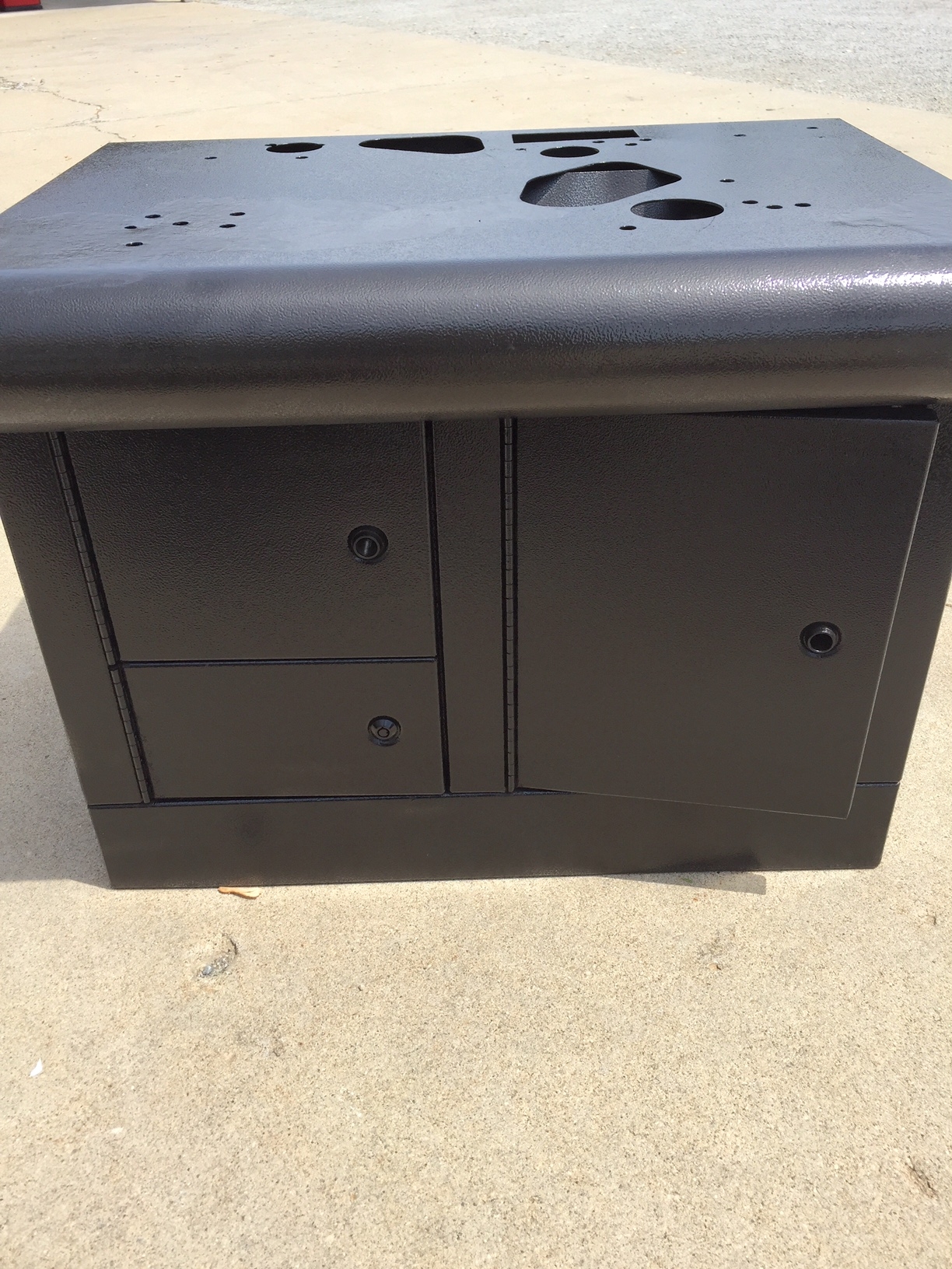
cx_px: 476
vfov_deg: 61.7
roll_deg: +3.4
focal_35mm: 29
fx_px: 1063
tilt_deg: -32.4
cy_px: 634
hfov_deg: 48.2
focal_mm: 4.15
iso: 32
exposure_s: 1/1199
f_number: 2.2
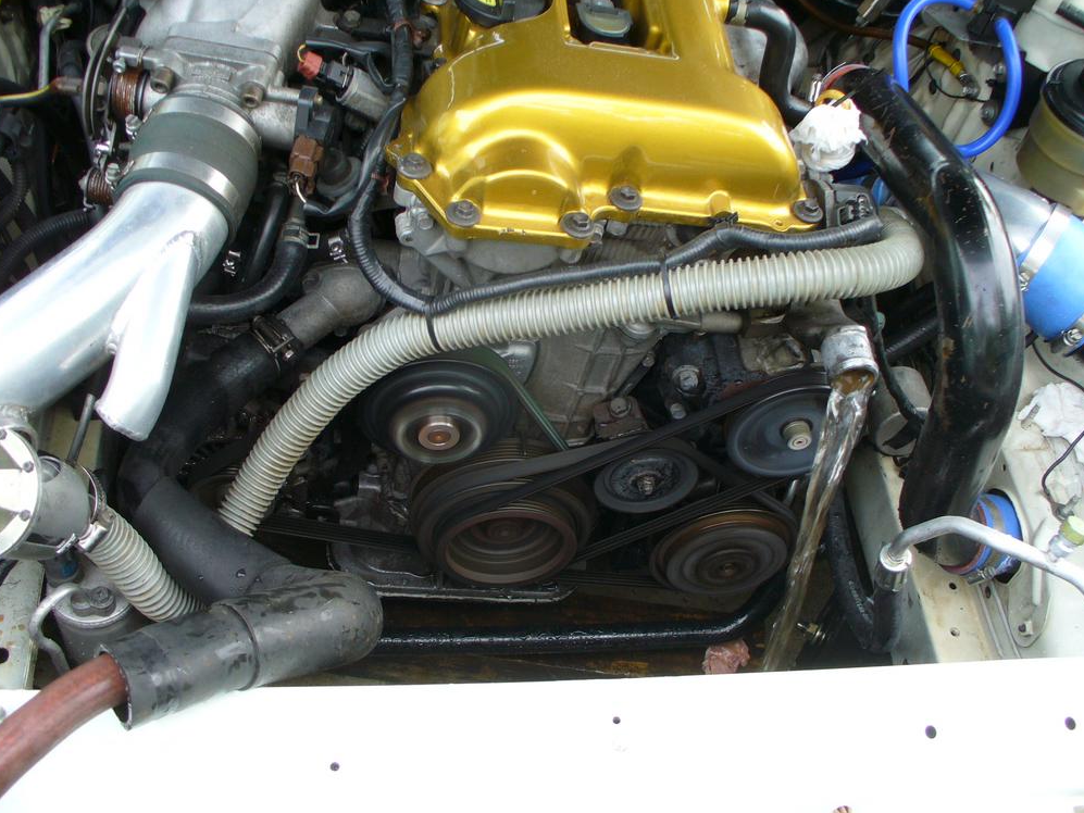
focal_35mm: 38
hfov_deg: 49.0
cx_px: 543
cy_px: 405
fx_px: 1190
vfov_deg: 37.7
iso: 100
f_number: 2.8
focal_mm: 6.1
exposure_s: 1/60
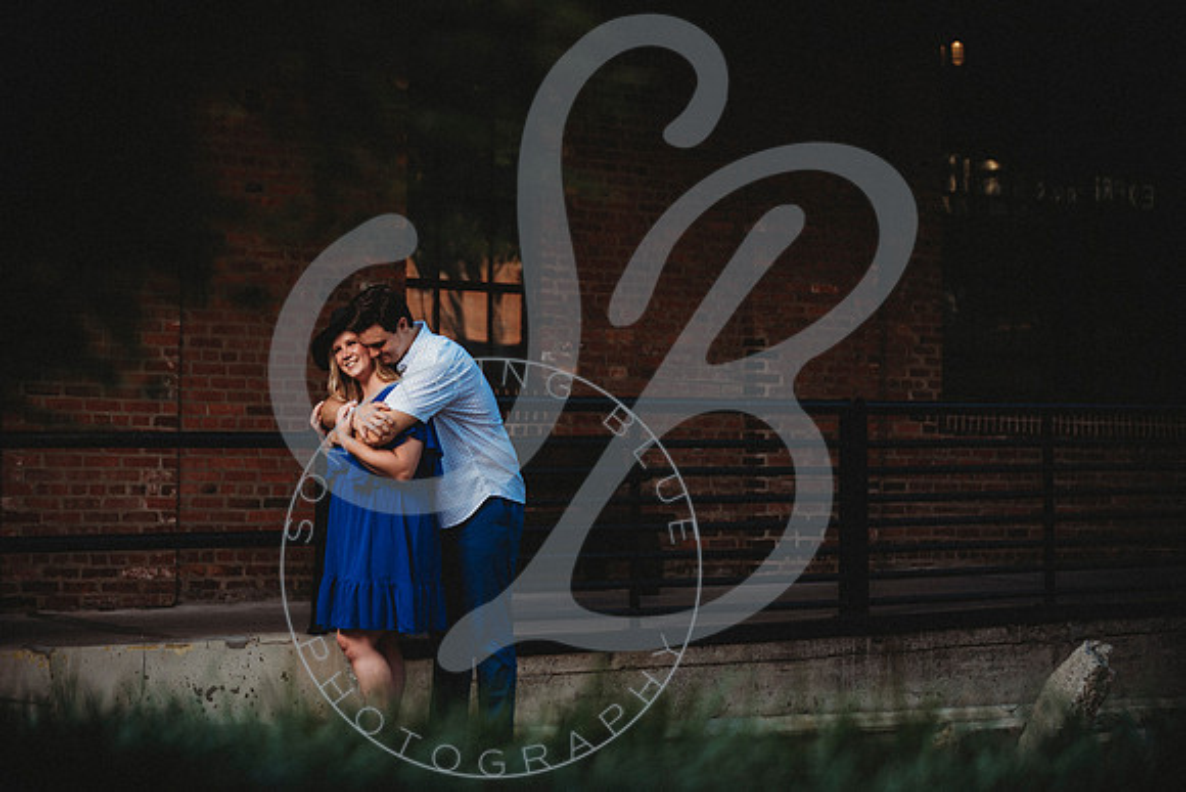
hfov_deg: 23.6
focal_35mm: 86
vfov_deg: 15.9
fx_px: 2840
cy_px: 396
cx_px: 594
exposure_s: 1/320
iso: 100
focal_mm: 86
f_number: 2.8
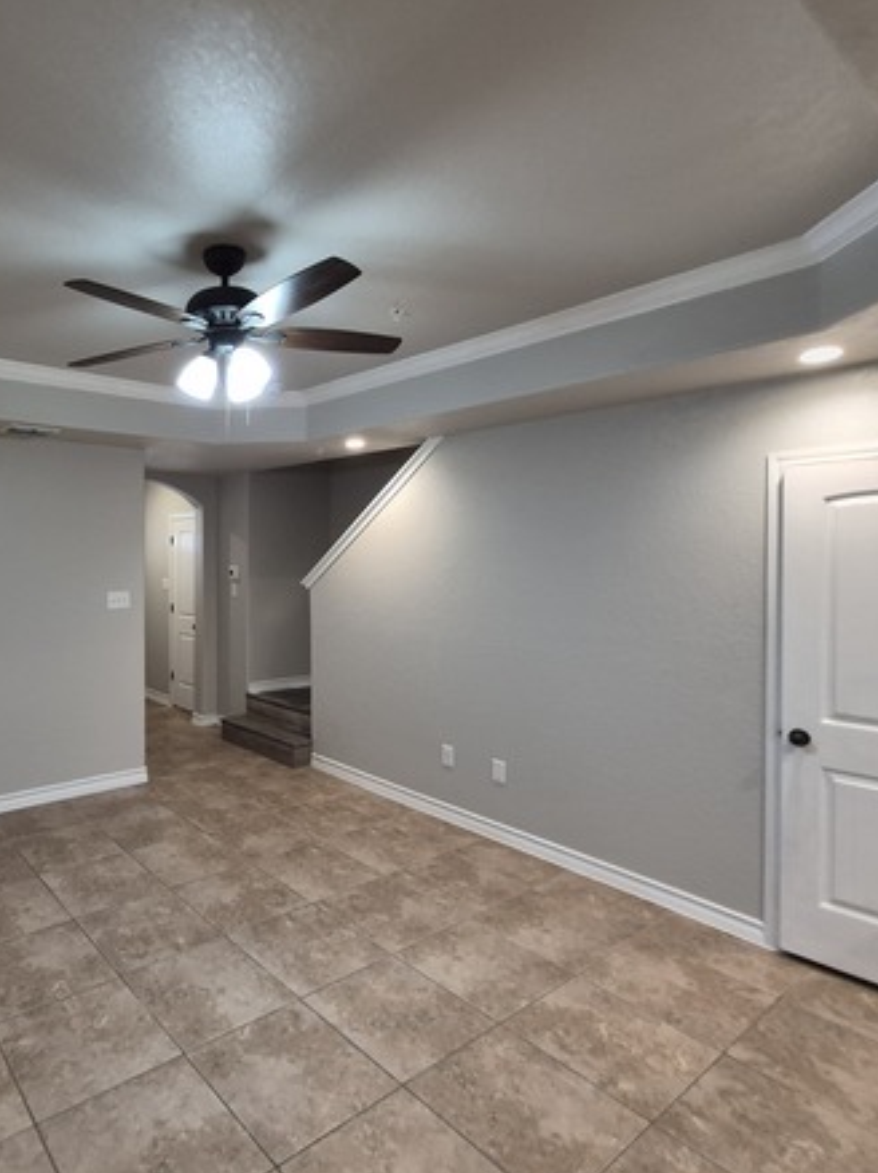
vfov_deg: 84.6
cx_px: 244
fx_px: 643
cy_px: 554
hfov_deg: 65.3
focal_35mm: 19
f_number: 2.2
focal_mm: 1.74
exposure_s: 1/60
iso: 250
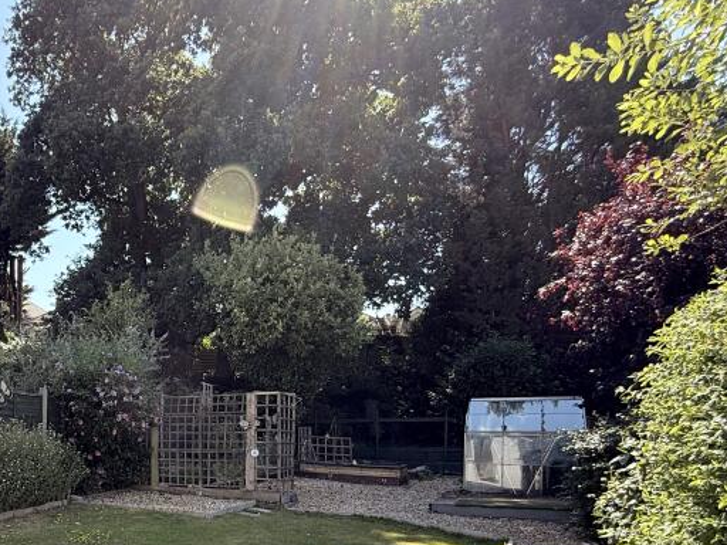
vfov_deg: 46.8
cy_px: 444
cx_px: 146
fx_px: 588
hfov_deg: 58.6
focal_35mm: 28
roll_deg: -1.0
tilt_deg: +0.8
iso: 64
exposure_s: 1/613
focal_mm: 2.22
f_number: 2.2
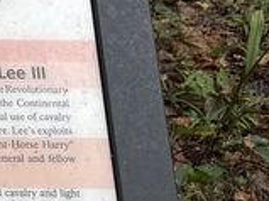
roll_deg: -1.8
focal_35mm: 131
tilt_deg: -30.3
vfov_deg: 11.3
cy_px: 42
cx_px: -404
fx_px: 1017
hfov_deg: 11.8
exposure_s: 1/121
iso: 40
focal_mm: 5.96
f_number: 1.6
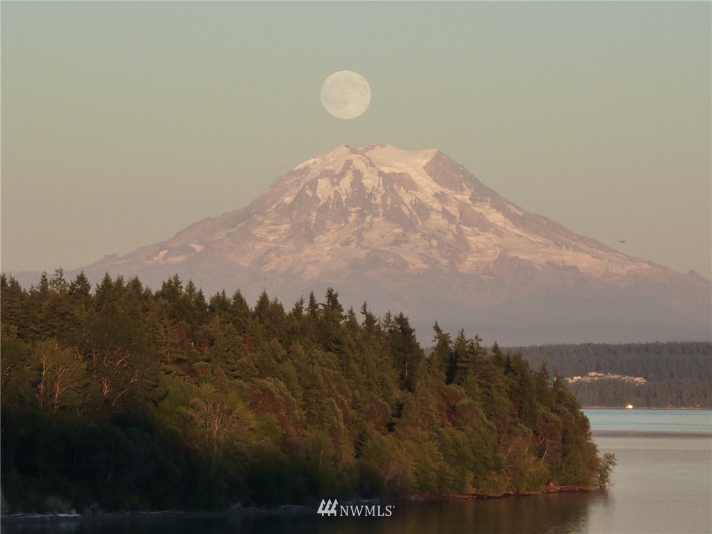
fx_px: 5430
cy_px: 267
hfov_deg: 7.5
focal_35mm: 264
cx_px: 356
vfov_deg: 5.6
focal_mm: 24.1
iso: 125
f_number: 4.5
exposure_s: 1/200
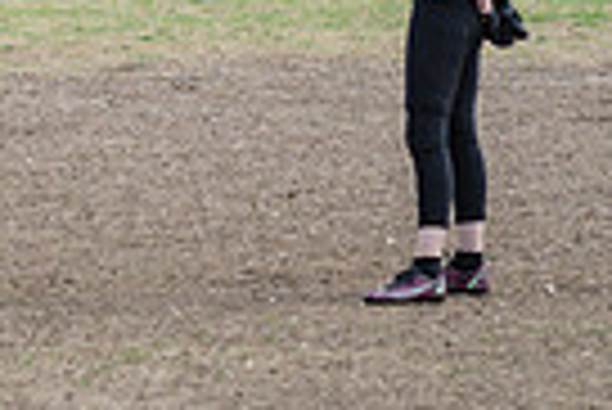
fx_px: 6092
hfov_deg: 5.7
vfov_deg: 3.8
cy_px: 42
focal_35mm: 358
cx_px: -443
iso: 160
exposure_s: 1/2000
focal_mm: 75
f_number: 3.2
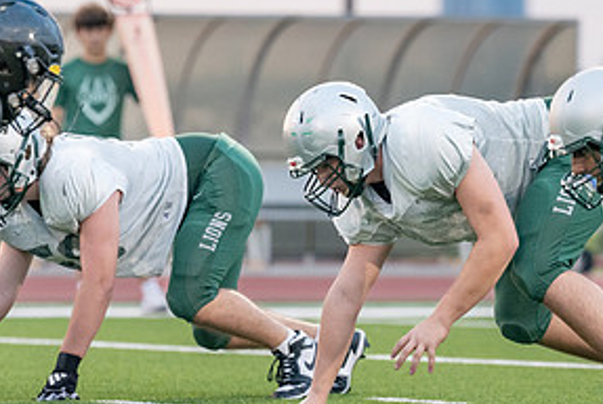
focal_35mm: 425
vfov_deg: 3.2
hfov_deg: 4.8
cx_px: 322
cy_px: 262
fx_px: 7126
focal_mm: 153
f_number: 2.8
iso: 2000
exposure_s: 1/1000
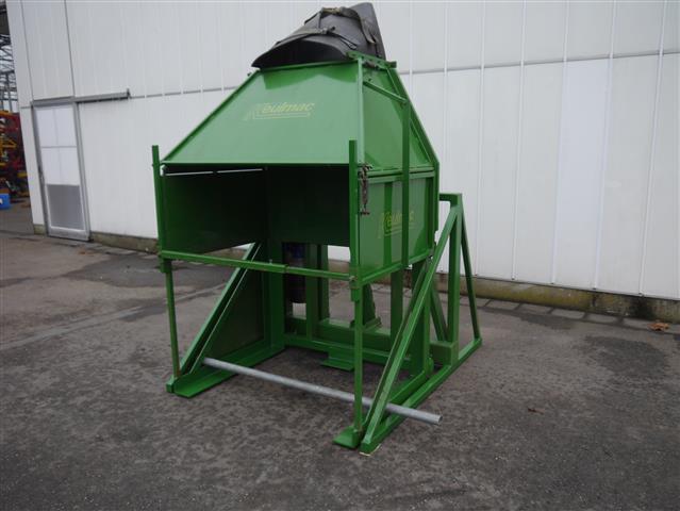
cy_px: 256
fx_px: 550
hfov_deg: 63.4
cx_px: 340
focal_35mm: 28
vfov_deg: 49.8
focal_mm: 14
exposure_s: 1/60
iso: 250
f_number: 3.5
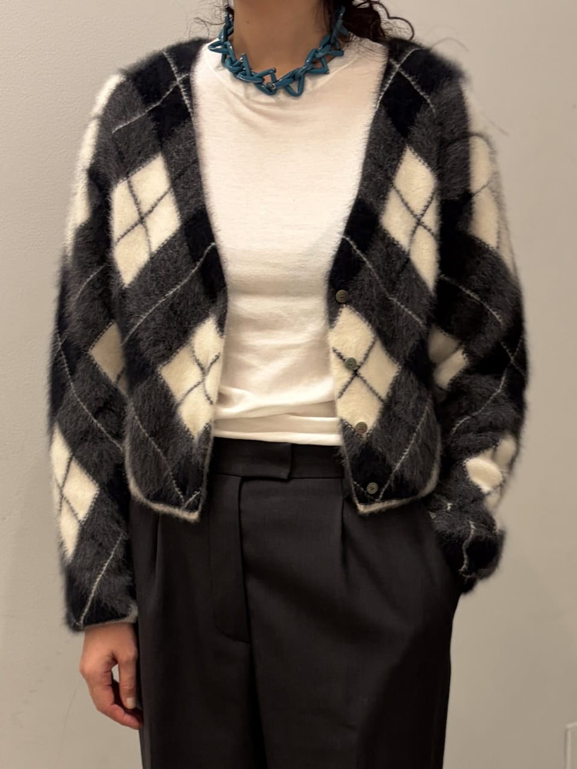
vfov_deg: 67.3
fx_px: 578
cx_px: 288
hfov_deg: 53.1
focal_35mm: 26
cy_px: 384
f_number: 1.6
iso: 100
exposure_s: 1/50
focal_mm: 6
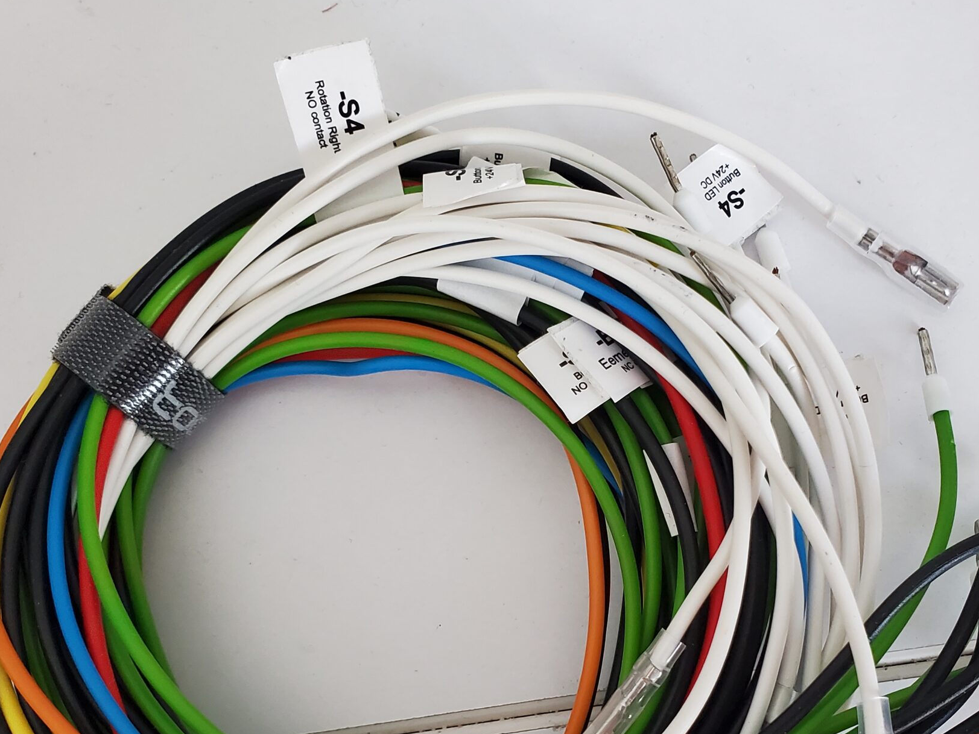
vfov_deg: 34.5
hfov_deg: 45.3
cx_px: 616
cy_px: 533
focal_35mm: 41
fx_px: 1160
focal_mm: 4.3
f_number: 2.4
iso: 400
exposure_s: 1/50
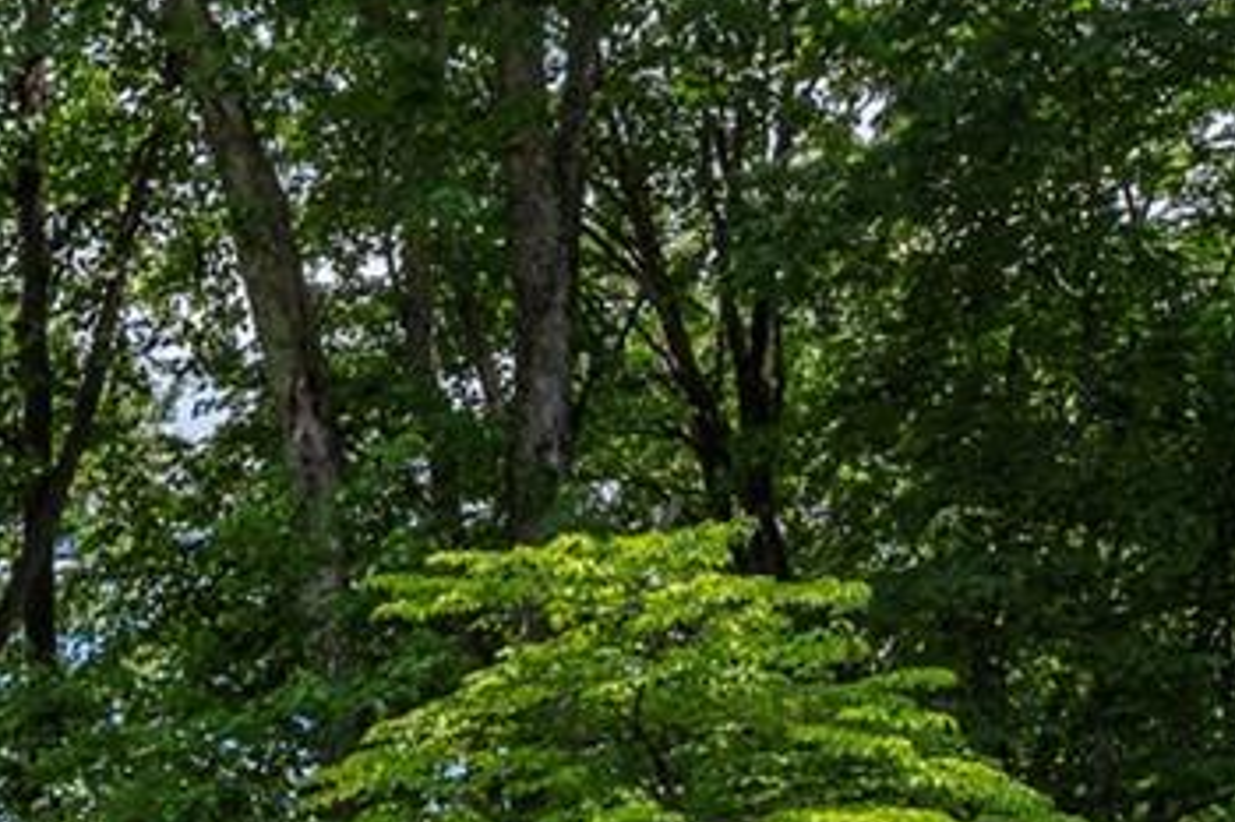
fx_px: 2812
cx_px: -910
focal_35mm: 82
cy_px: 1348
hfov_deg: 19.4
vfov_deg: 15.0
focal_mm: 14
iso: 320
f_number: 8
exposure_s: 1/1250
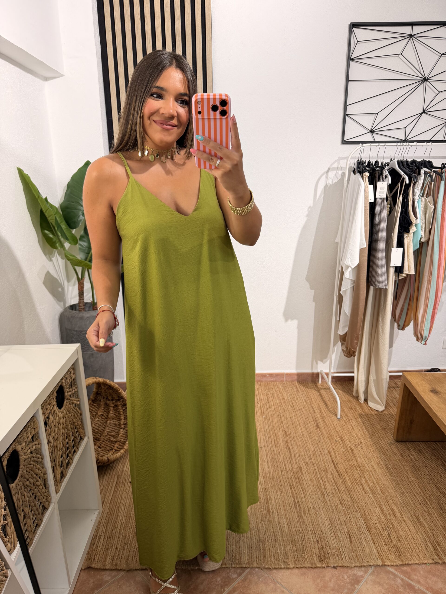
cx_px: 223
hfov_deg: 56.8
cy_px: 297
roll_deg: +0.0
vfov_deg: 71.6
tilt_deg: -31.5
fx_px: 412
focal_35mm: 24
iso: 64
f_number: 1.78
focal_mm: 6.76
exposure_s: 1/100
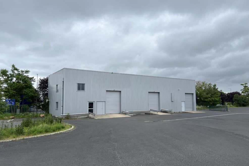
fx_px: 194
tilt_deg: +5.4
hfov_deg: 65.5
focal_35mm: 28
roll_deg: +0.8
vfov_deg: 46.4
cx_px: 121
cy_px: 86
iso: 50
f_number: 1.5
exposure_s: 1/3571
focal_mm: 5.7
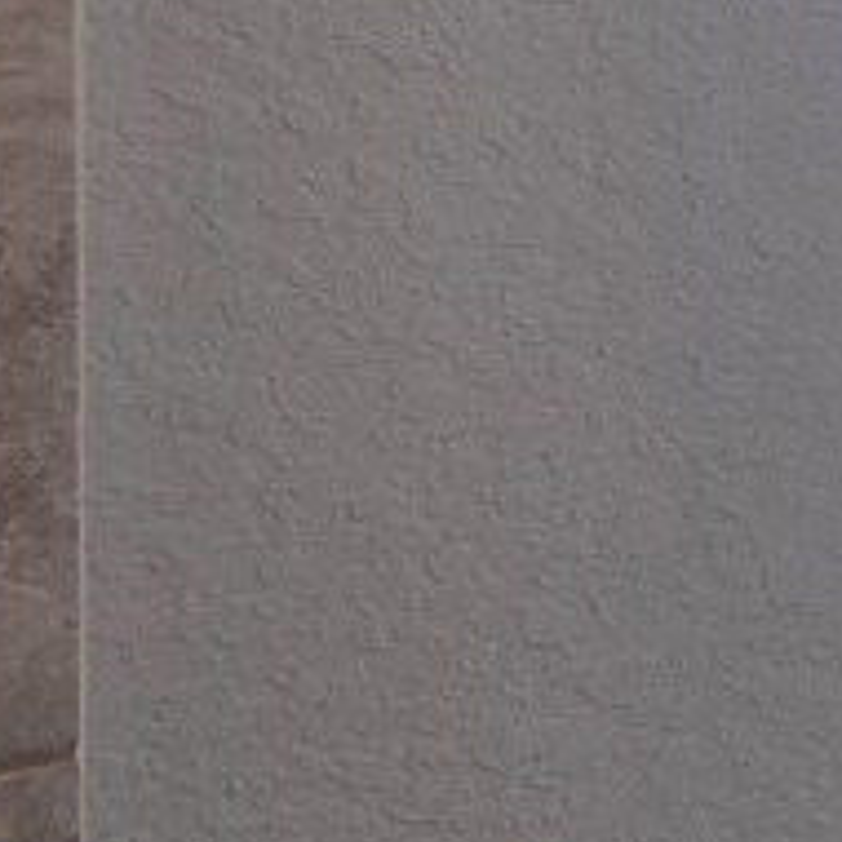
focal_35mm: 87
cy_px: 111
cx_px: 1640
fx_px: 2394
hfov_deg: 16.0
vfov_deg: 19.6
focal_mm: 2.2
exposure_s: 1/120
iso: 100
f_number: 1.9
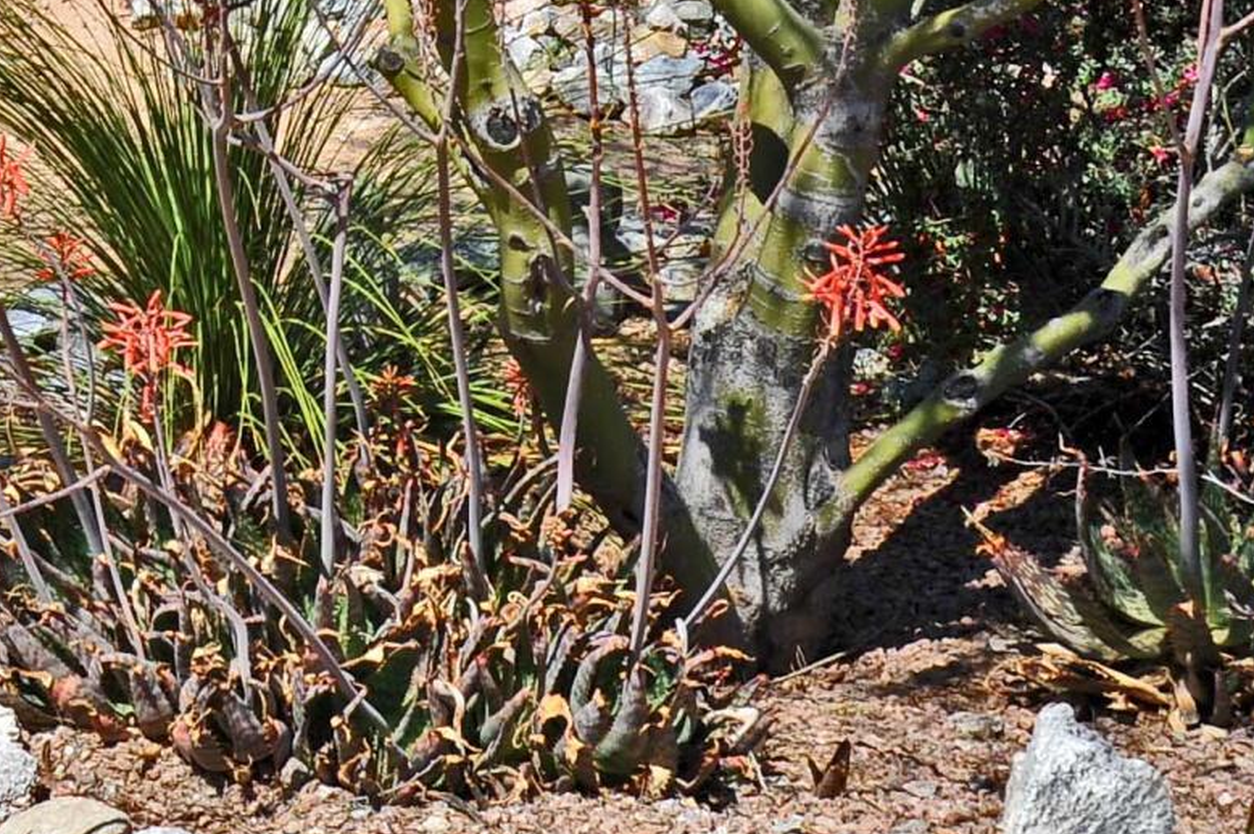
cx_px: -621
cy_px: -610
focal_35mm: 135
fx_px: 4697
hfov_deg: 14.2
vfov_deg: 9.7
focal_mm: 35
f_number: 11
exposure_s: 1/160
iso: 200
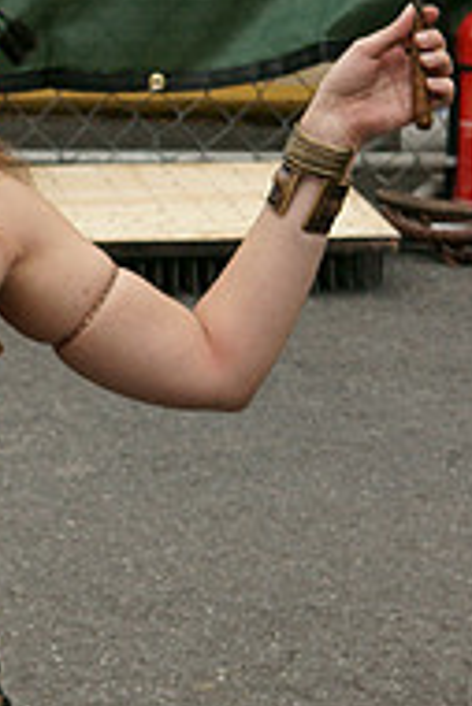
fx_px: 4937
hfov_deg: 5.4
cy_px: 282
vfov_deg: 8.2
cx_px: -199
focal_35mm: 252
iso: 400
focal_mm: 55
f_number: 6.3
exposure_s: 1/1000
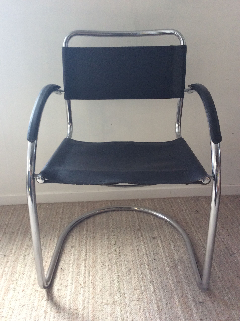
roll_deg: +0.7
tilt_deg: -25.4
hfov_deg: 44.1
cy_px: 160
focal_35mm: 32
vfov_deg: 56.9
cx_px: 120
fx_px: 297
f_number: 2.4
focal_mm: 3.3
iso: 100
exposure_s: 1/25
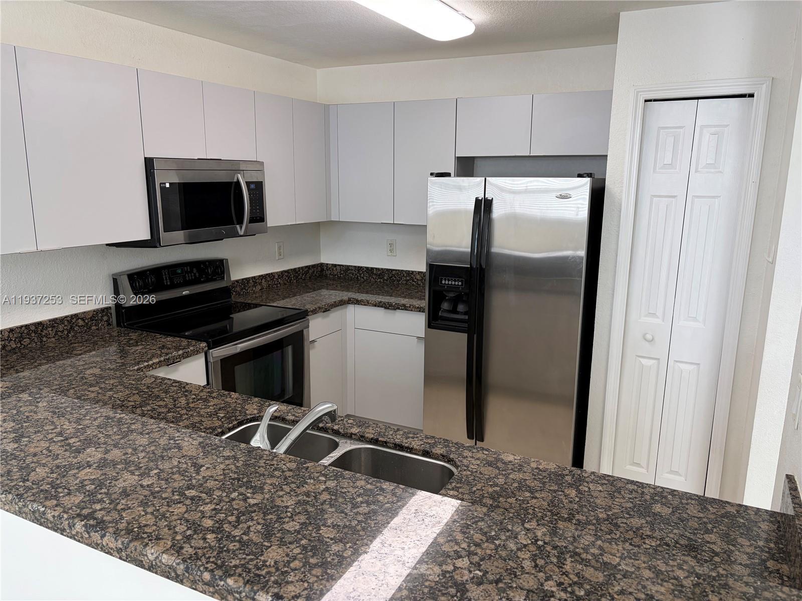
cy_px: 300
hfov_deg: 67.3
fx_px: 602
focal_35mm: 26
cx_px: 401
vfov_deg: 53.1
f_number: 1.6
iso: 80
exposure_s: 1/120
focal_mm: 5.96
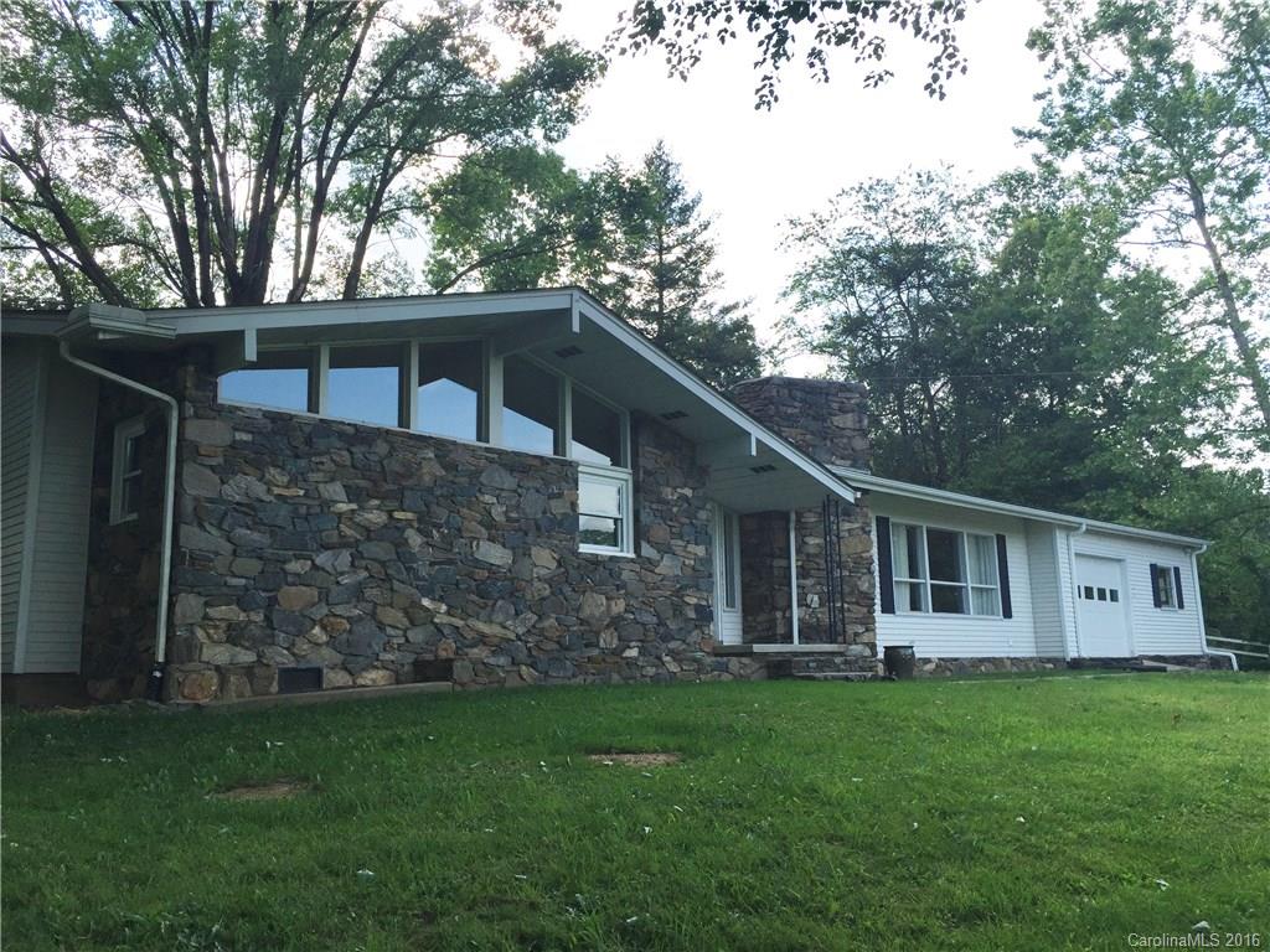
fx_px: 1064
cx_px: 635
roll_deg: +0.9
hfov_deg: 61.7
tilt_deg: +11.0
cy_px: 476
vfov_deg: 48.2
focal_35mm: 29
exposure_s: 1/1199
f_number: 2.2
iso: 32
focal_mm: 4.15
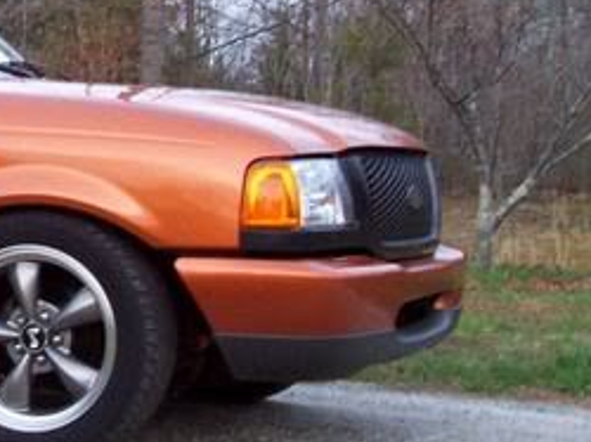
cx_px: -182
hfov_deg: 17.0
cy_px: 111
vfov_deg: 13.5
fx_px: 1859
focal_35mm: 109
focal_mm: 5.6
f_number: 2.7
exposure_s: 1/32
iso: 137
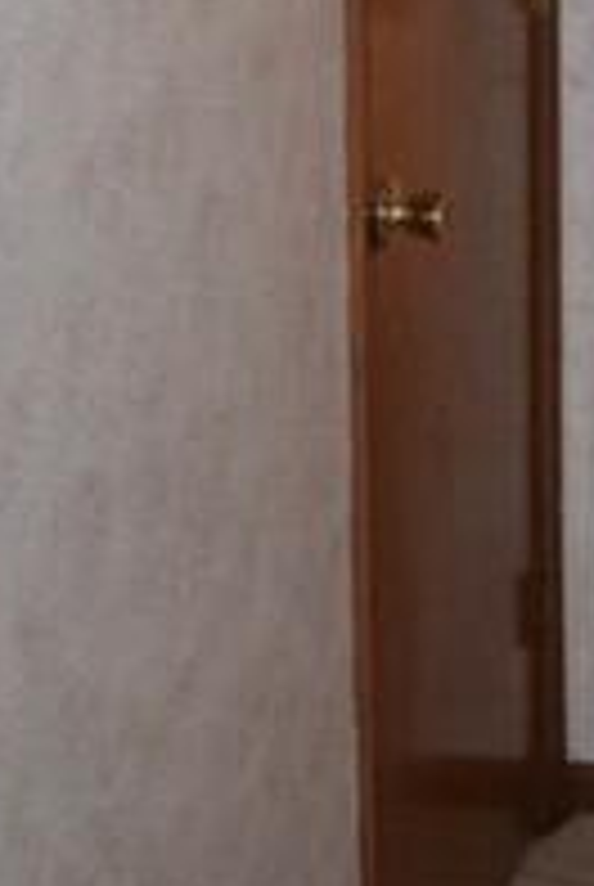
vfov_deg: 18.2
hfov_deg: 12.5
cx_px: 886
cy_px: -243
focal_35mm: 105
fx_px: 2589
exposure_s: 1/60
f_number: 3.5
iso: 1800
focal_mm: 18
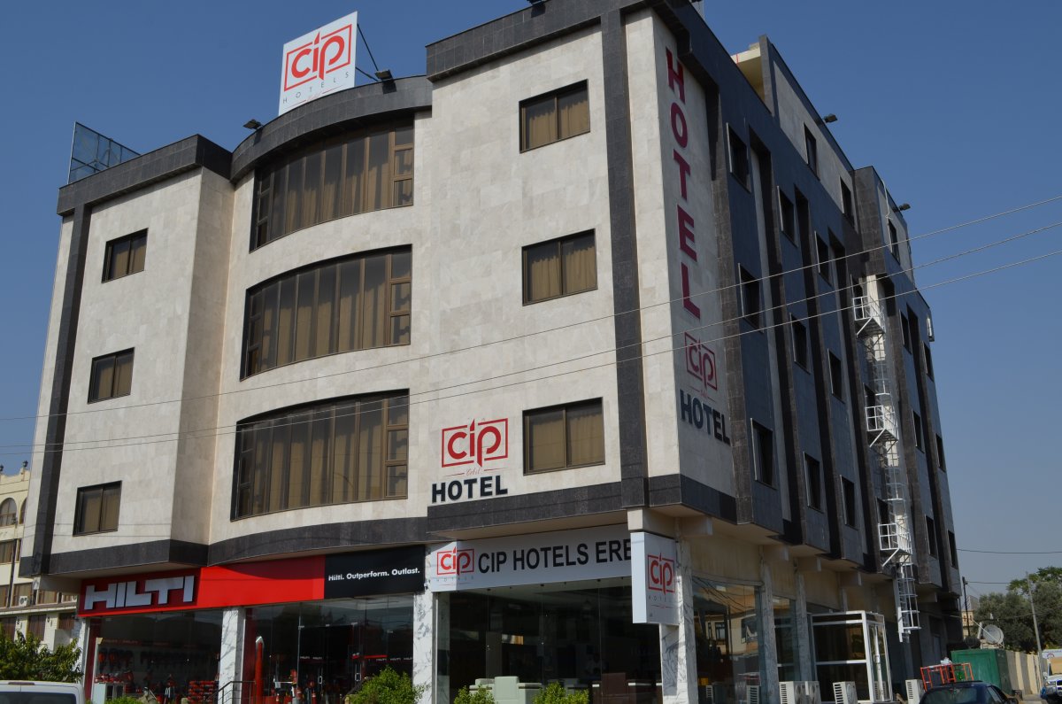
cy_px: 352
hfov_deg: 53.2
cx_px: 531
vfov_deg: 36.7
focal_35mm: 36
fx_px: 1060
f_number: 9
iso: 100
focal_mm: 24
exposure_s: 1/320
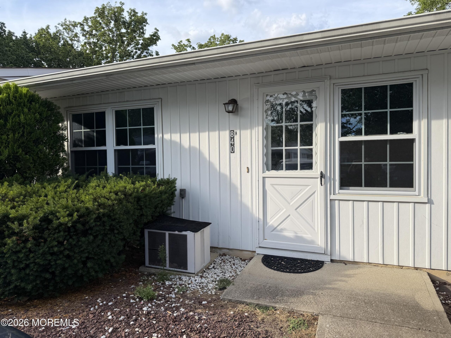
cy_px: 169
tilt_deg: -1.5
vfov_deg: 56.8
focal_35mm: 24
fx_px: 313
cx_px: 226
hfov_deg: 71.6
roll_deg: +1.3
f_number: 1.78
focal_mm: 6.76
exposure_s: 1/2053
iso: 80
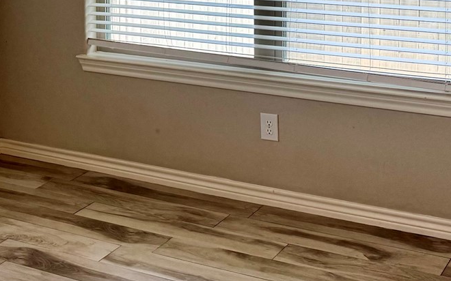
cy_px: -72
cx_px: -25
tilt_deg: -4.4
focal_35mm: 79
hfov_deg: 24.6
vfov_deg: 15.8
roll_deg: +0.3
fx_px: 971
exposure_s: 1/558
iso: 80
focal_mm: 6.76
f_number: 1.78
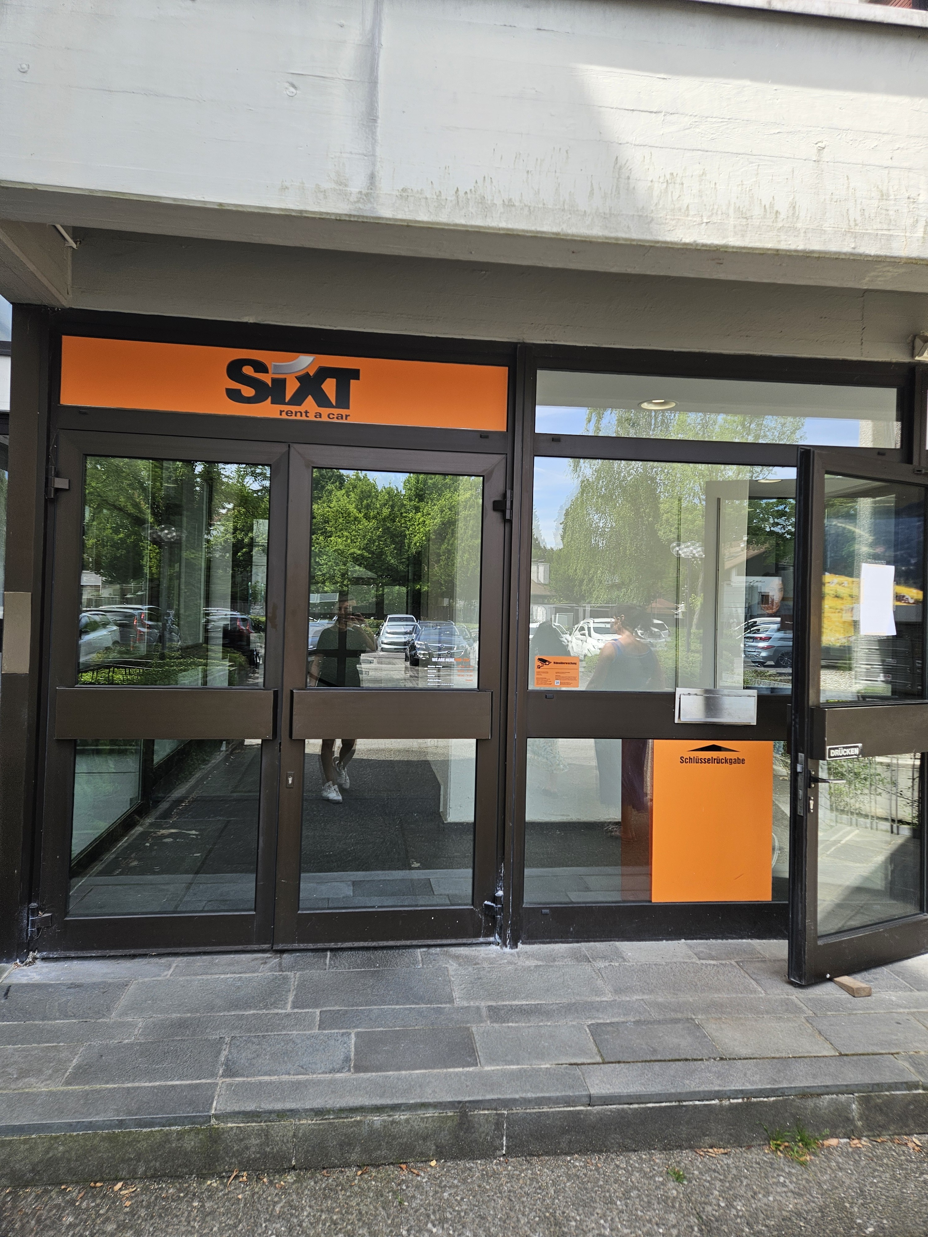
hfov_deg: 58.9
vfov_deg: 73.9
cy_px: 618
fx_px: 822
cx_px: 464
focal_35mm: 23
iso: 25
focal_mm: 5.4
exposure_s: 1/286
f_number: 1.8
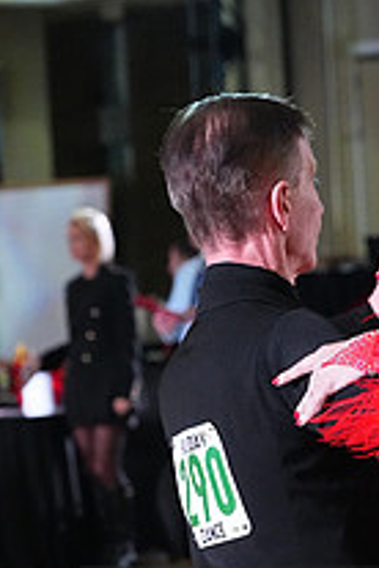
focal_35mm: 322
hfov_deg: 4.3
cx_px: 460
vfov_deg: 6.4
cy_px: 659
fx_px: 5085
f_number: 5.6
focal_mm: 115
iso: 10000
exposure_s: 1/400
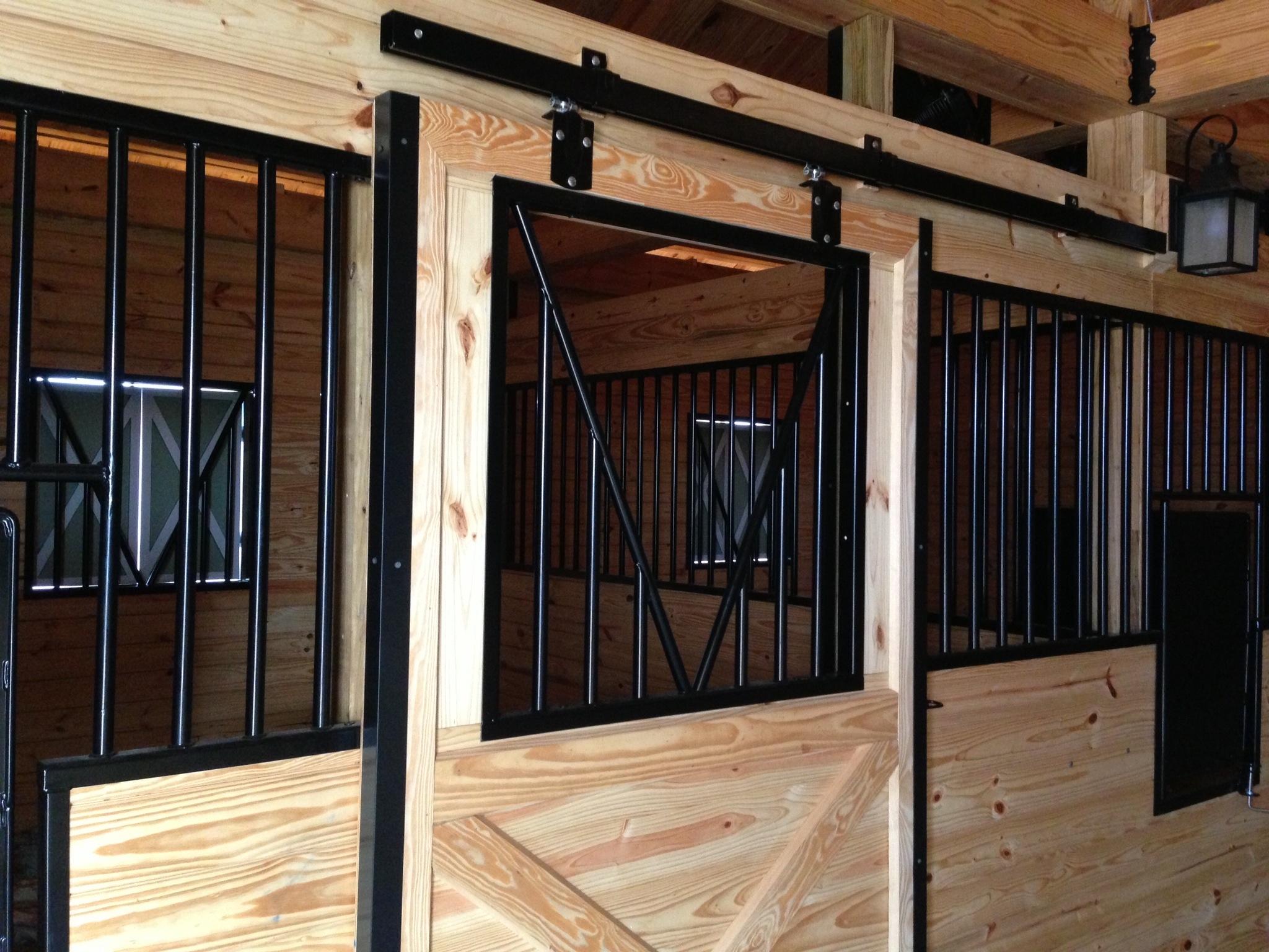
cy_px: 476
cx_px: 634
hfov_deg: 55.4
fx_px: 1210
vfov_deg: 42.9
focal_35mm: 33
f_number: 2.4
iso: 400
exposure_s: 1/15
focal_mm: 4.13
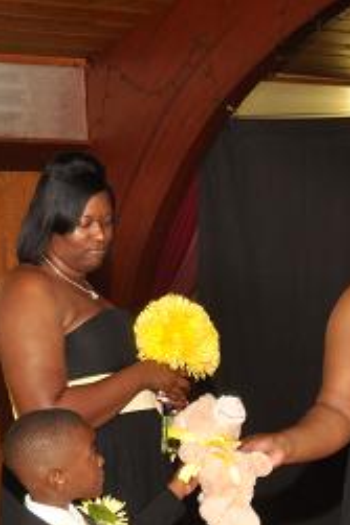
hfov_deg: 10.4
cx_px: 302
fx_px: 1913
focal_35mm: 131
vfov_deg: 15.5
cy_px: 471
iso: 400
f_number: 5
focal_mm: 34
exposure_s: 1/60
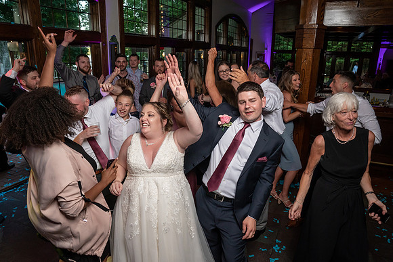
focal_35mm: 24
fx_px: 265
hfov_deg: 73.2
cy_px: 131
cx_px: 196
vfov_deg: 52.7
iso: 2000
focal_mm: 24
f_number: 5.6
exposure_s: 1/200
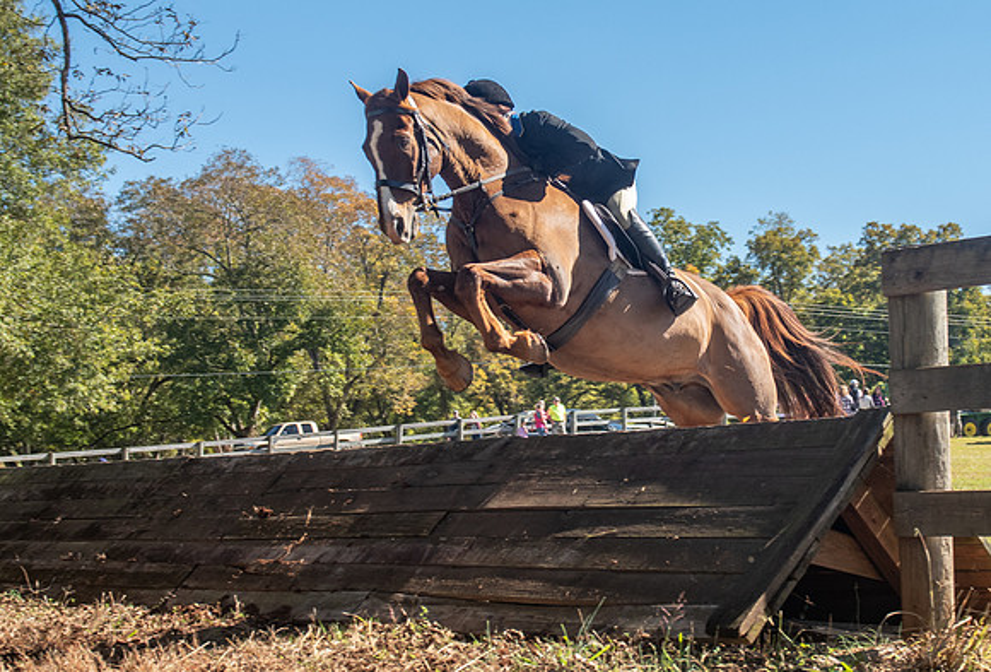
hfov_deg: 33.0
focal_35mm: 60
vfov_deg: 22.8
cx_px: 601
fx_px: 1666
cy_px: 302
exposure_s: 1/320
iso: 400
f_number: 4
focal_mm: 32
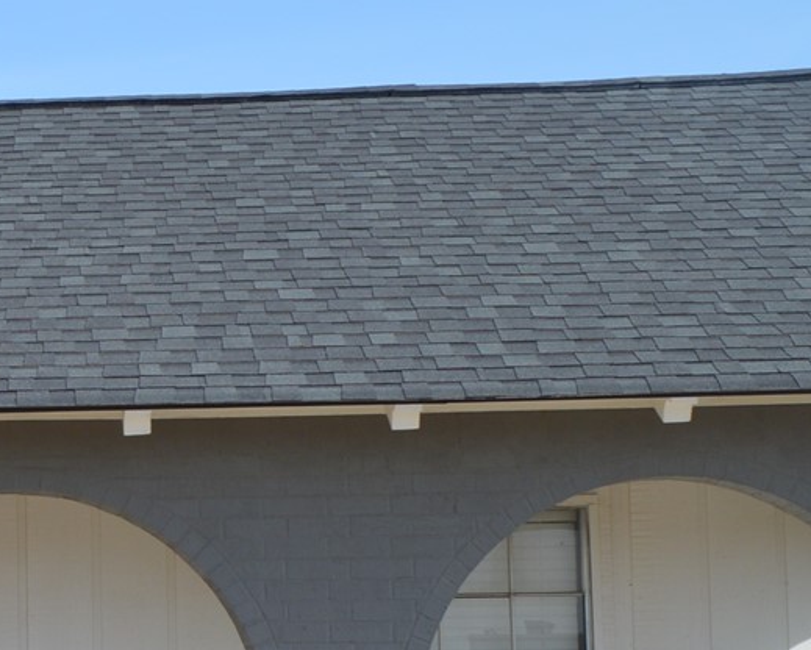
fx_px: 2546
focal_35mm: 106
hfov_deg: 16.7
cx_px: -337
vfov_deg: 14.5
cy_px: 467
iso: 100
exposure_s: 1/200
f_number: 7.1
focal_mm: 18
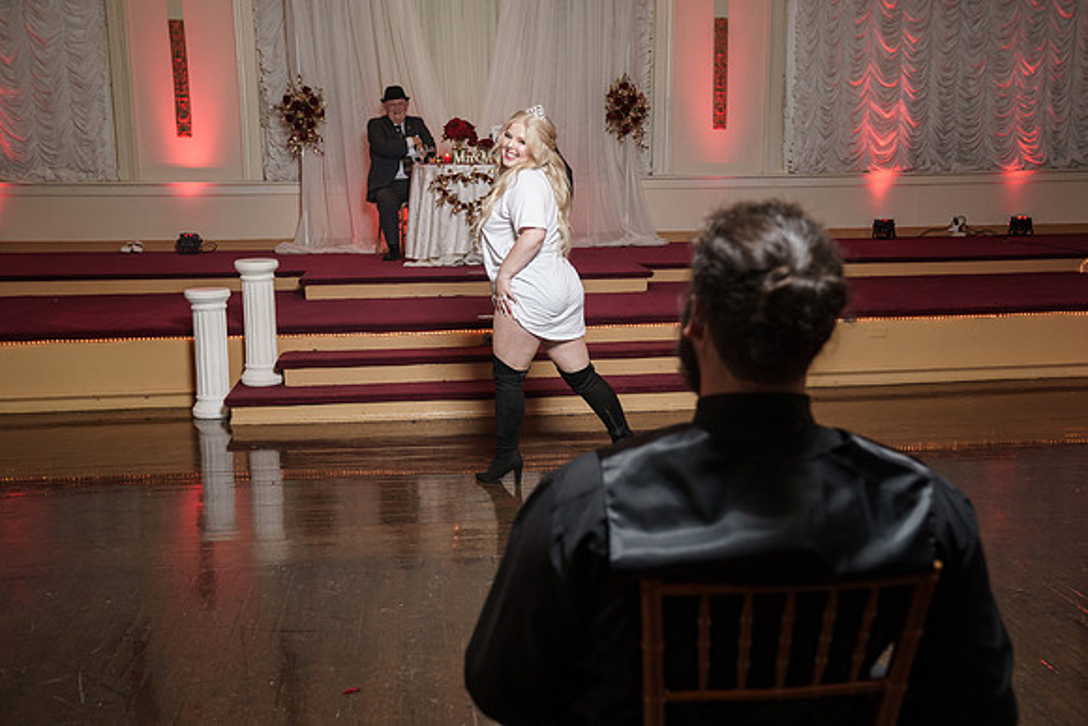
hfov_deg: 51.2
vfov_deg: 35.4
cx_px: 544
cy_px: 363
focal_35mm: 38
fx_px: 1136
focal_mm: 37
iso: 2000
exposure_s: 1/200
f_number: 4
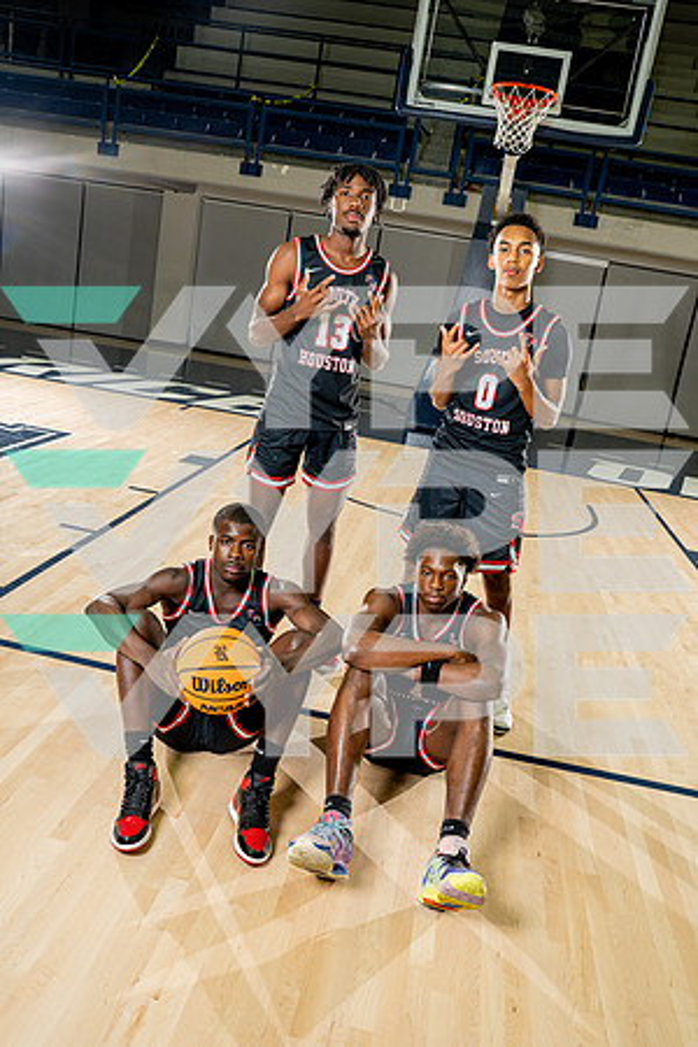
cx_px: 349
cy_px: 524
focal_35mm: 29
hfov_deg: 45.0
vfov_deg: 63.7
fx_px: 843
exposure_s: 1/250
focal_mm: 29
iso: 640
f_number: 7.1
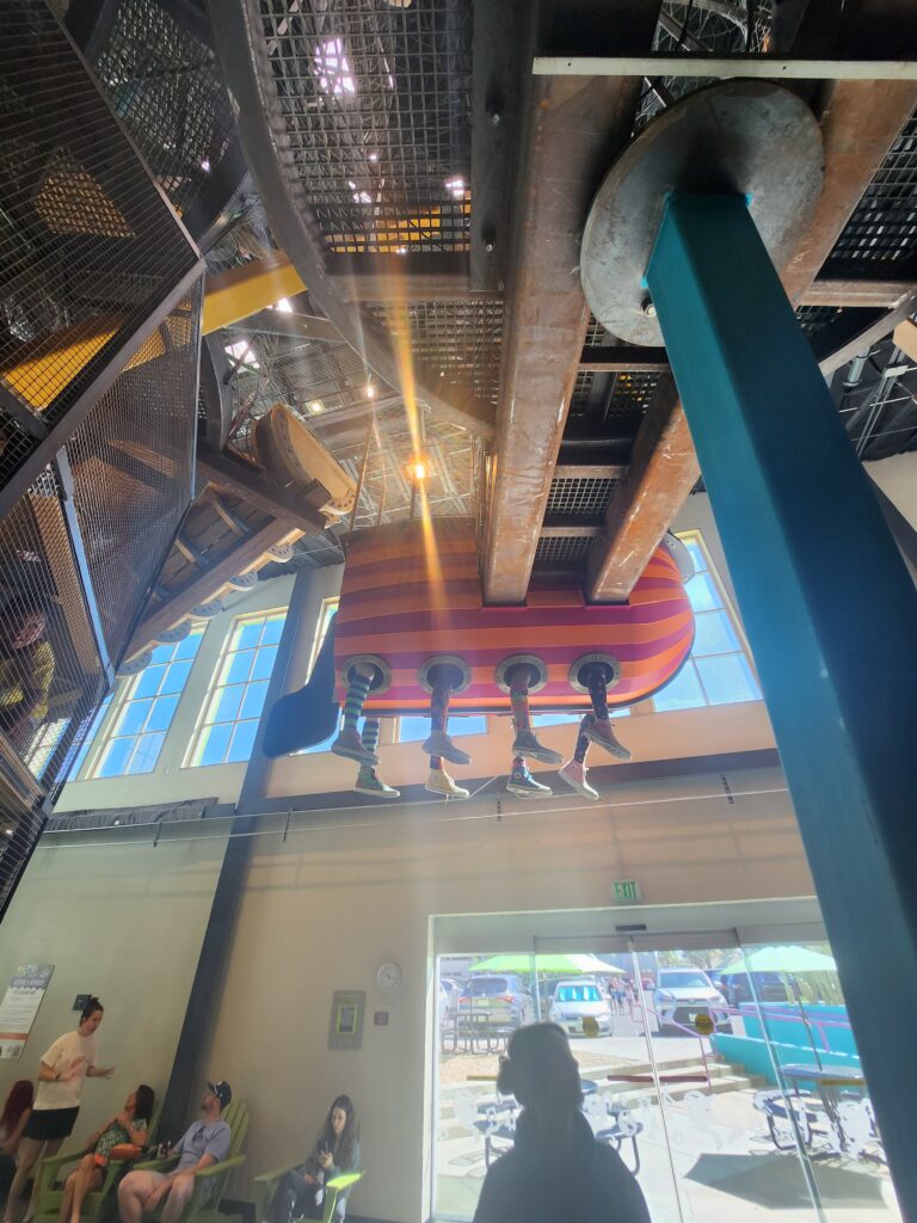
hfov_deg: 89.9
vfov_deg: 106.2
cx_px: 458
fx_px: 459
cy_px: 612
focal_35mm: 13
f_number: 2.2
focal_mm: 1.7
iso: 80
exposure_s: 1/60
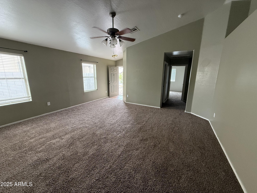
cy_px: 96
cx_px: 128
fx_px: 104
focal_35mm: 14
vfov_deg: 85.7
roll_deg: -0.4
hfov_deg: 102.1
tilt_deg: -12.1
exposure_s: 1/99
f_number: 2.2
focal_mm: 2.22
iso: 320
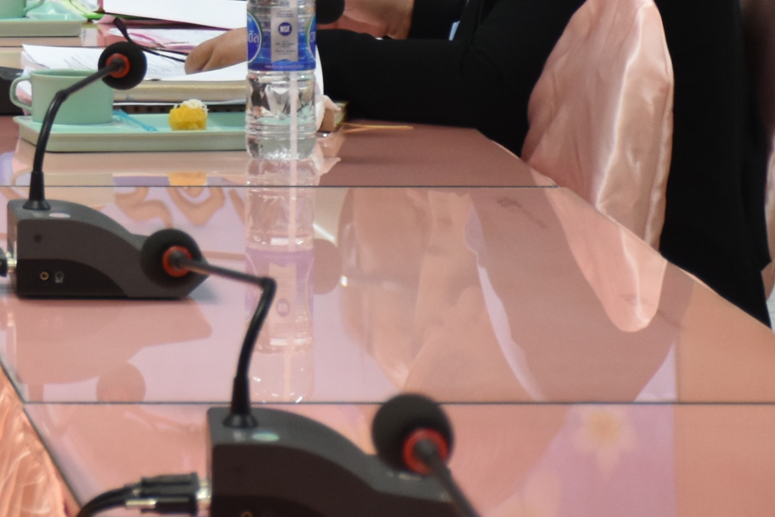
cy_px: -291
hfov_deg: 7.7
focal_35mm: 261
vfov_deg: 5.2
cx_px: -548
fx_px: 5618
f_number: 4.8
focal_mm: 50
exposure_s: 1/60
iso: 800
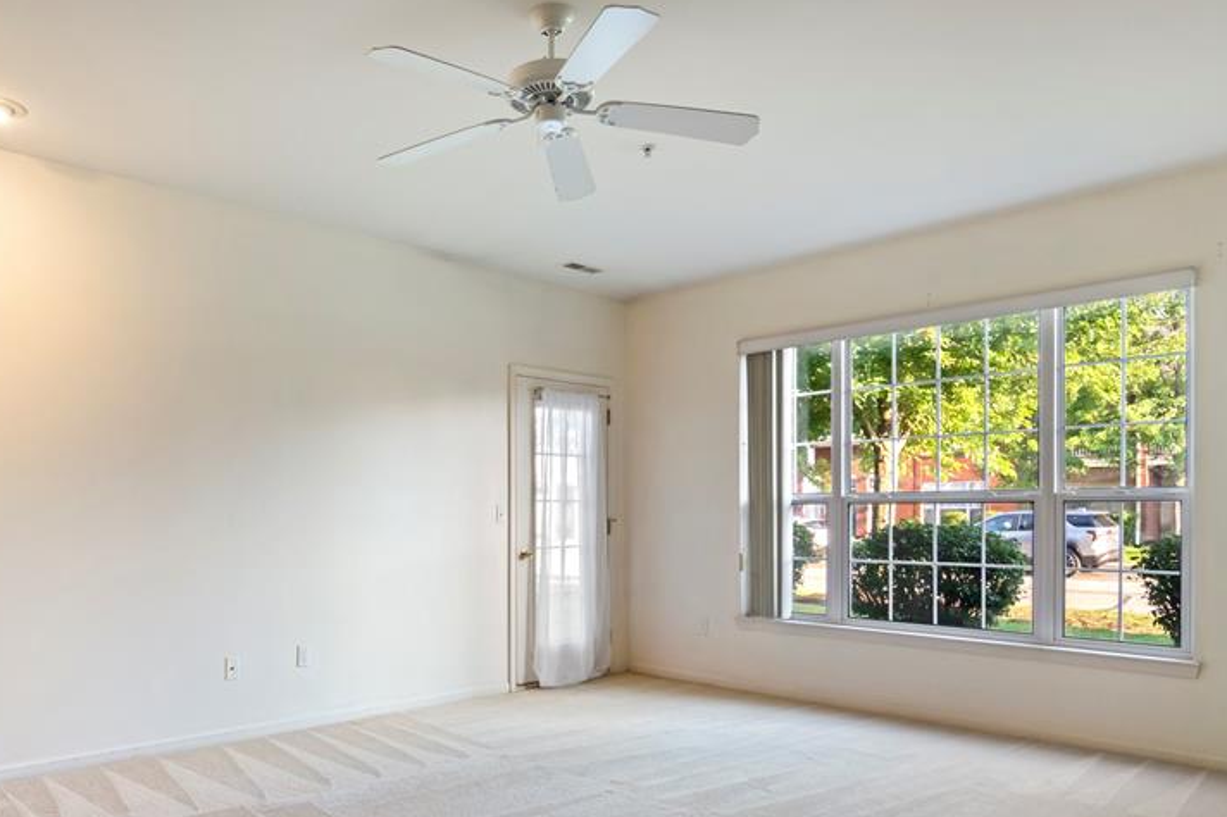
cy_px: 495
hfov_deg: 73.4
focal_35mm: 24
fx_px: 808
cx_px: 472
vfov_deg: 53.2
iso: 800
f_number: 8
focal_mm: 11
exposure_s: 1/13
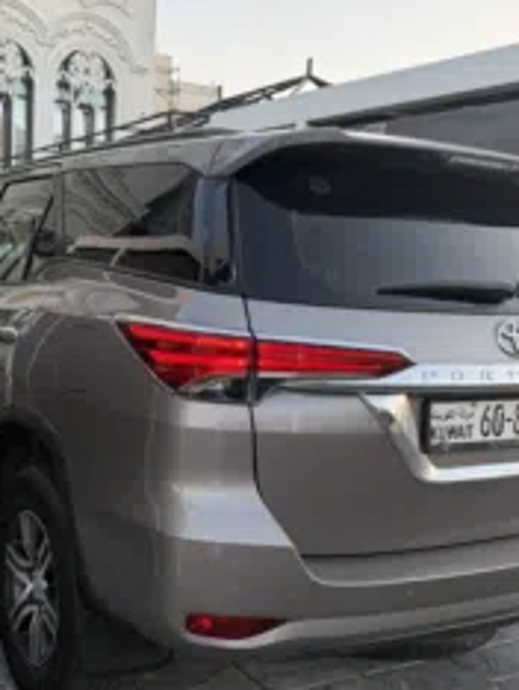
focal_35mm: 41
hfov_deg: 34.7
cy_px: 386
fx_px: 818
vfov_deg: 45.6
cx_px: 150
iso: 125
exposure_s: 1/232
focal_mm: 6.76
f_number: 1.78
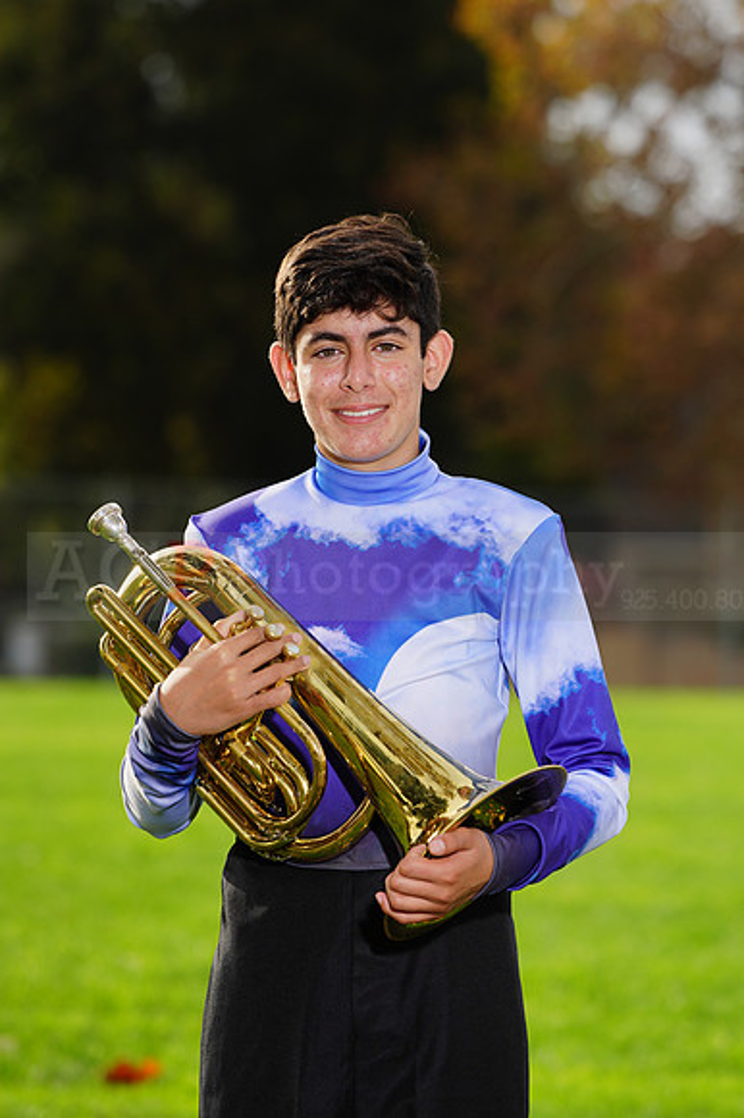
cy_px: 559
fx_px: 8224
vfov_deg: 7.8
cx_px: 372
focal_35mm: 265
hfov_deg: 5.2
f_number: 7.1
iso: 100
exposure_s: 1/200
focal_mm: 265
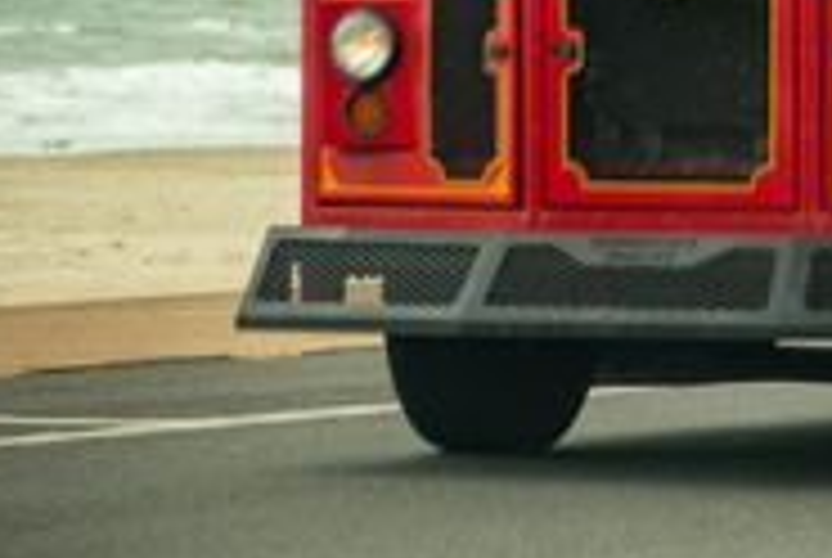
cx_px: 1021
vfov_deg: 3.6
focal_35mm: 387
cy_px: -171
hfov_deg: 5.3
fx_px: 8958
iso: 320
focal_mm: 140
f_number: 5
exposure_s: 1/1250
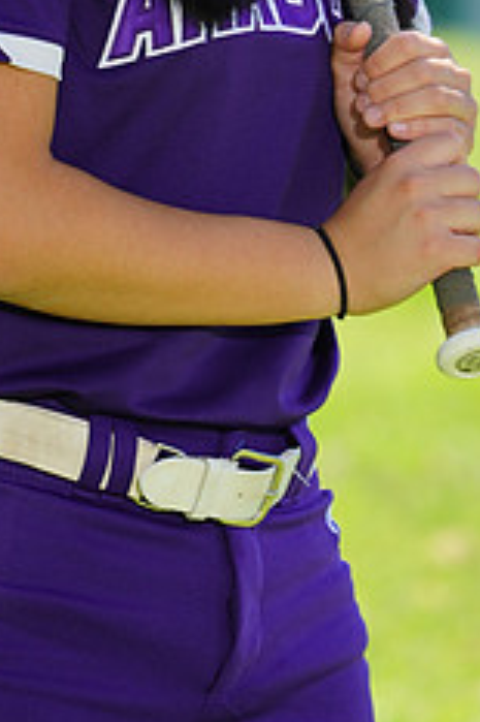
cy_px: -149
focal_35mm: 746
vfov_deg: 2.8
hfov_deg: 1.8
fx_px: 14941
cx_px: 81
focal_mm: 300
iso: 200
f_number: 9
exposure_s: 1/200
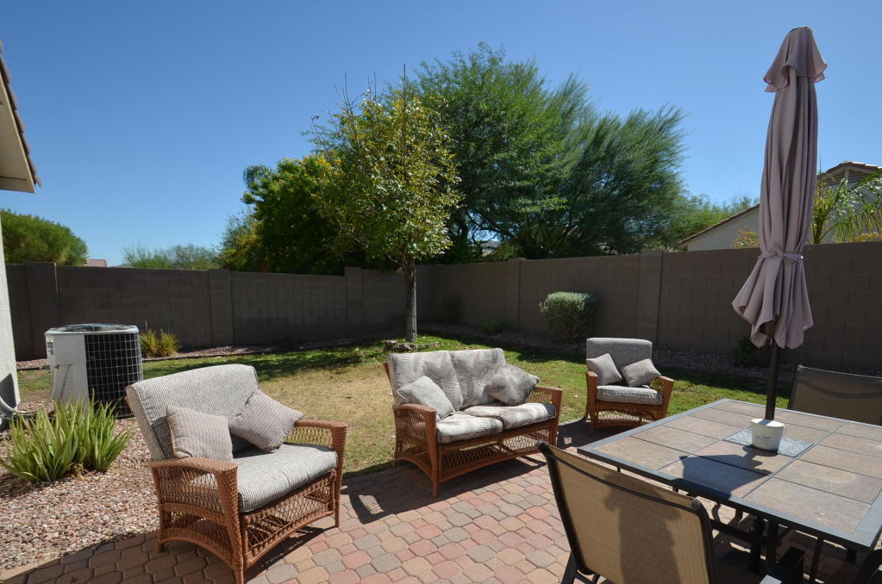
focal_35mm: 17
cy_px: 326
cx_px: 467
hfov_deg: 93.3
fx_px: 416
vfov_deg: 70.0
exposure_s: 1/320
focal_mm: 10
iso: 100
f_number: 9
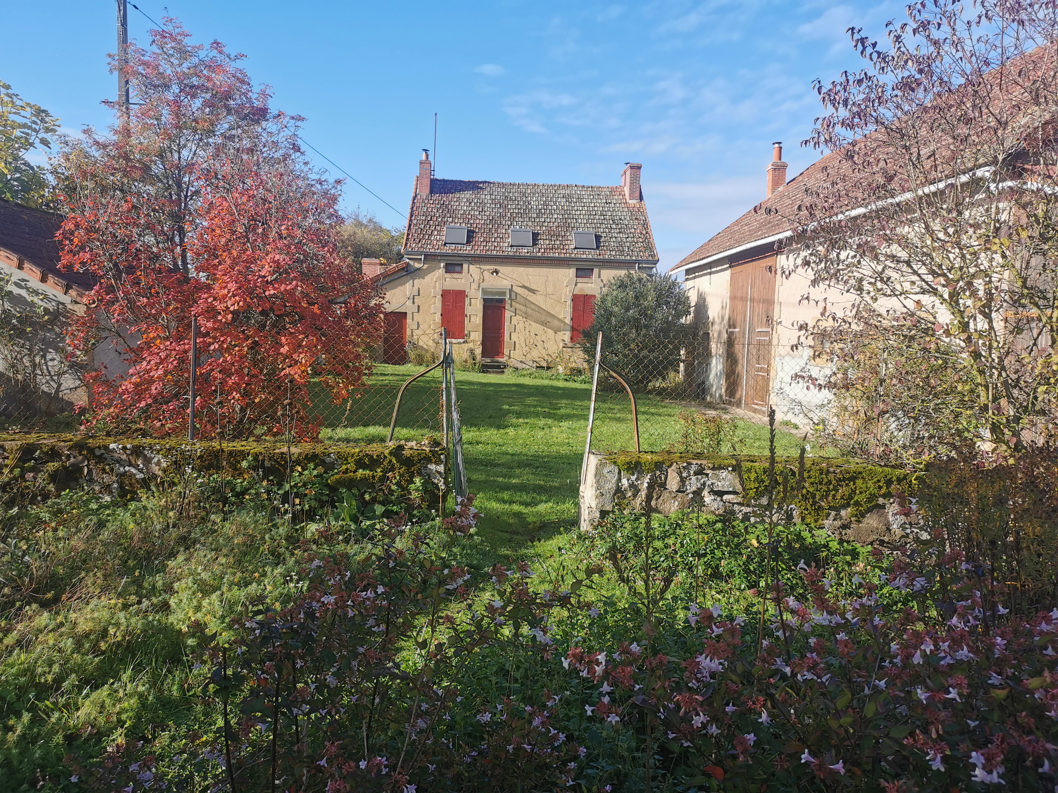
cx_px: 529
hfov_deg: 65.3
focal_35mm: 27
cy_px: 396
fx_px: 825
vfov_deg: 51.4
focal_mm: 5.58
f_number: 1.8
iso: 50
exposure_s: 1/2179
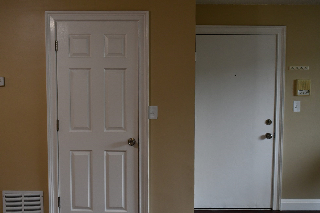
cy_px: 103
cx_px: 160
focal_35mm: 41
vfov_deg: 32.6
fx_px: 364
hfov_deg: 47.4
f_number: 5.6
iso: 1250
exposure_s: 1/125
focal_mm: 26
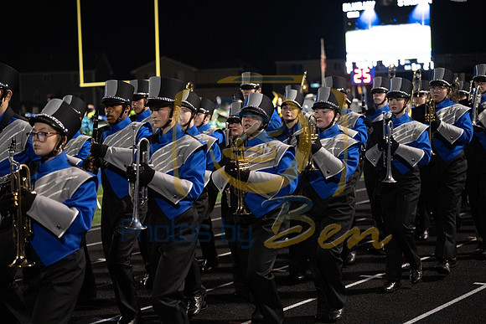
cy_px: 162
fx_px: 945
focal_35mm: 70
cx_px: 243
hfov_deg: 28.8
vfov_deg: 19.5
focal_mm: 70
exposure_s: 1/640
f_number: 2.8
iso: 2500
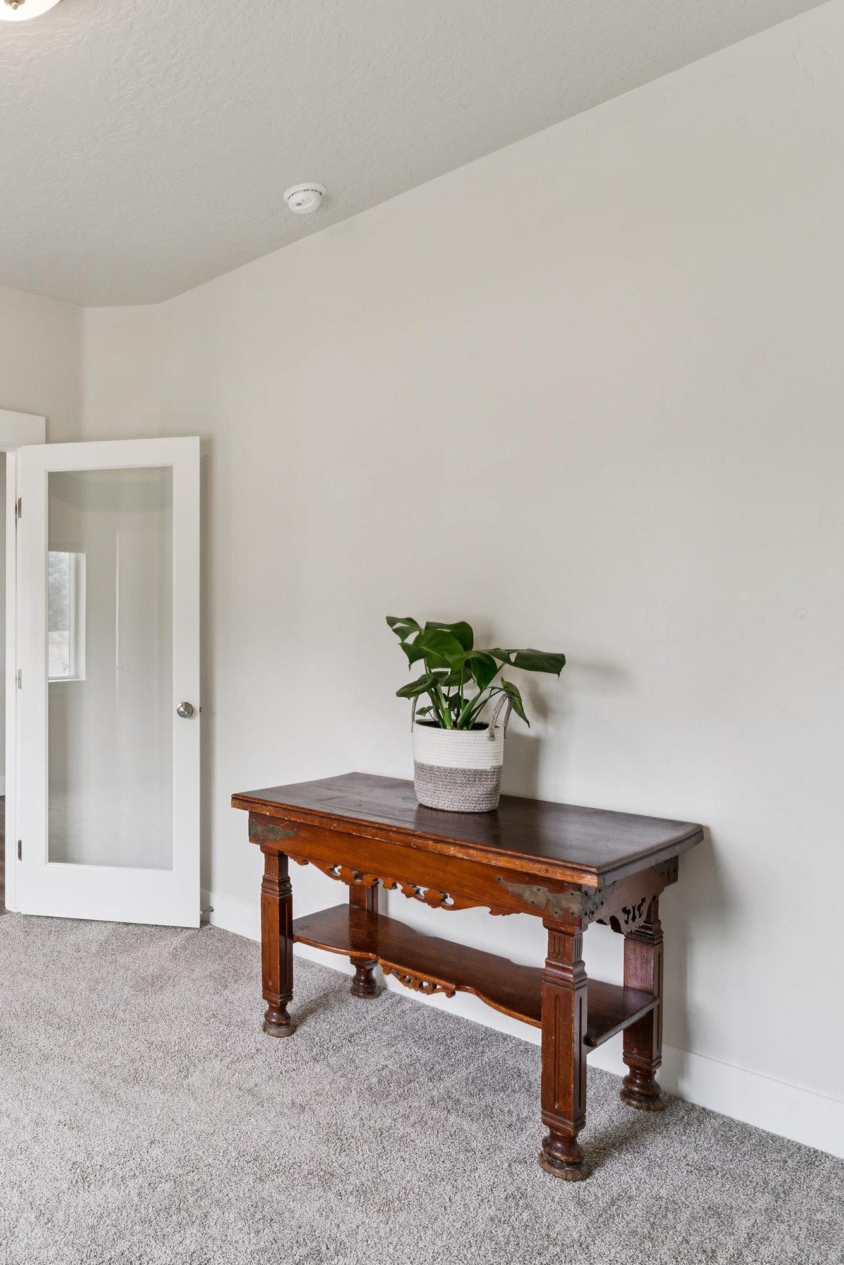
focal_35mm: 24
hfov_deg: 45.9
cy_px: 631
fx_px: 841
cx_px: 24
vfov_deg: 73.9
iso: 400
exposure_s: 1/15
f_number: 13
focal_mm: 15.6
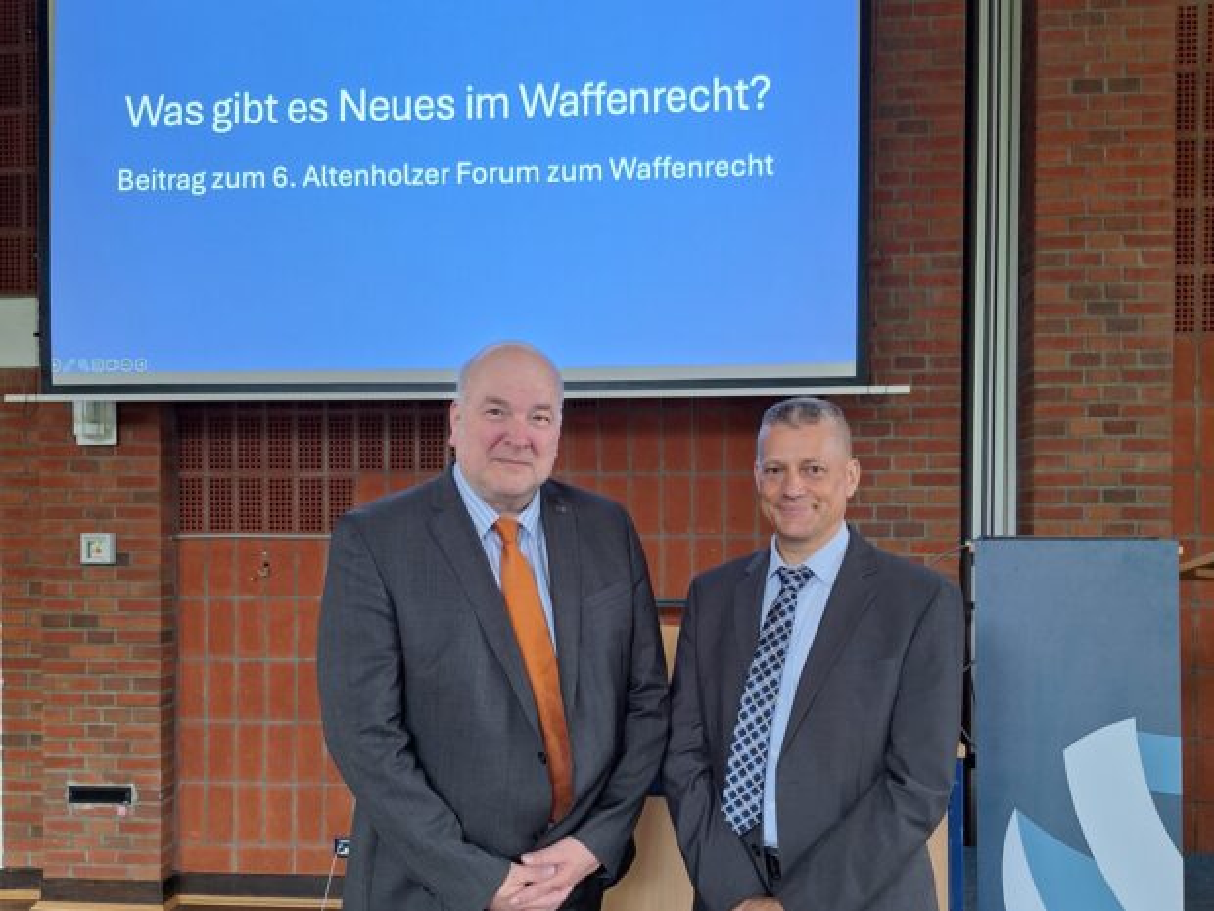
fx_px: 807
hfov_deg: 73.9
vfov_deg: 58.9
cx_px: 607
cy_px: 456
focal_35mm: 23
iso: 125
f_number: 1.8
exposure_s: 1/50
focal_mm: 5.54
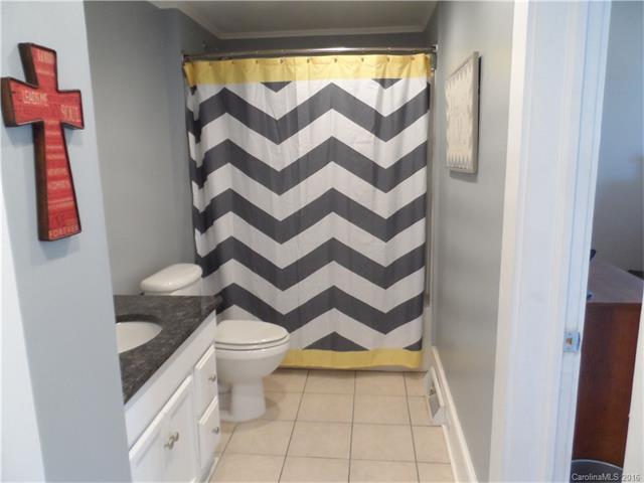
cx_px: 322
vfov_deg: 56.8
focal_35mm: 24
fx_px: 446
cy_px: 242
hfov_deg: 71.6
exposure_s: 1/20
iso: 400
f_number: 3.2
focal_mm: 4
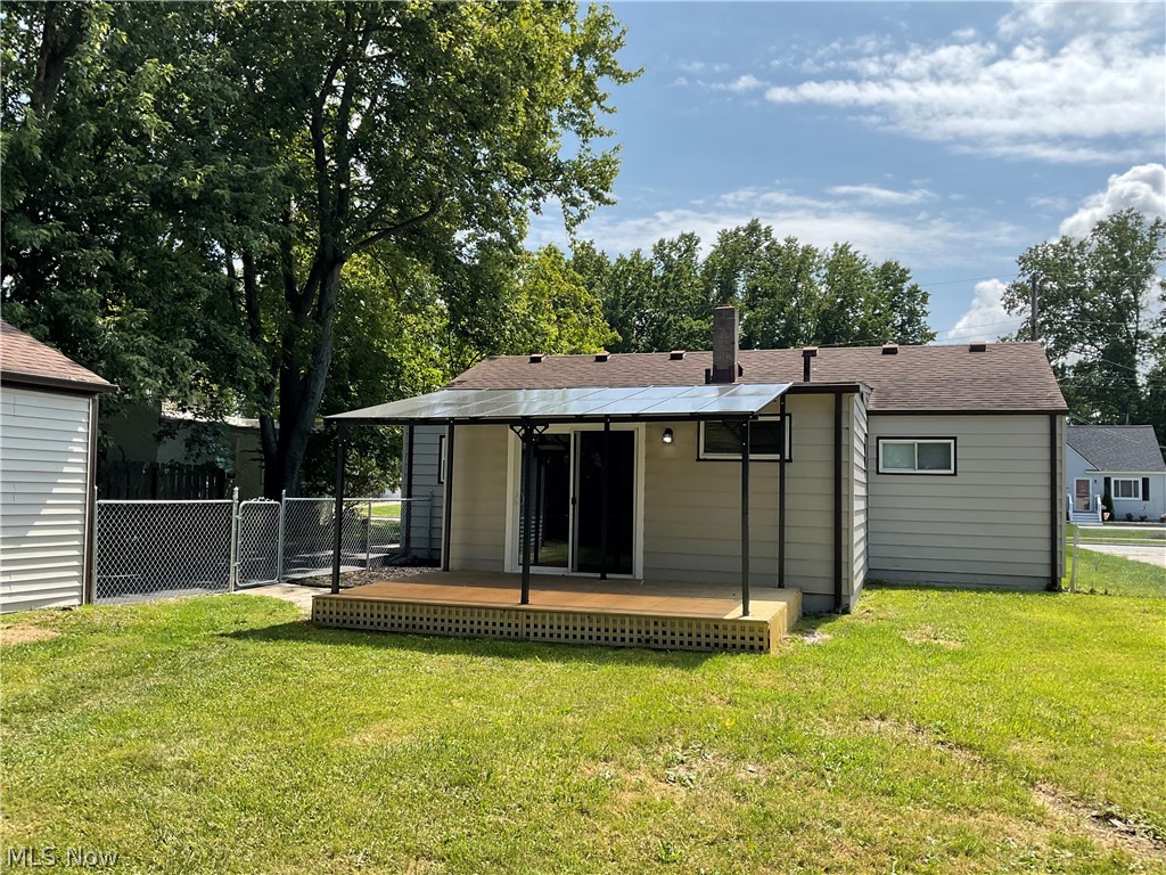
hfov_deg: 61.7
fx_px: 977
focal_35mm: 29
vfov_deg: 48.2
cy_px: 438
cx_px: 583
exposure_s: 1/1221
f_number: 1.8
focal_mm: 3
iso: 16
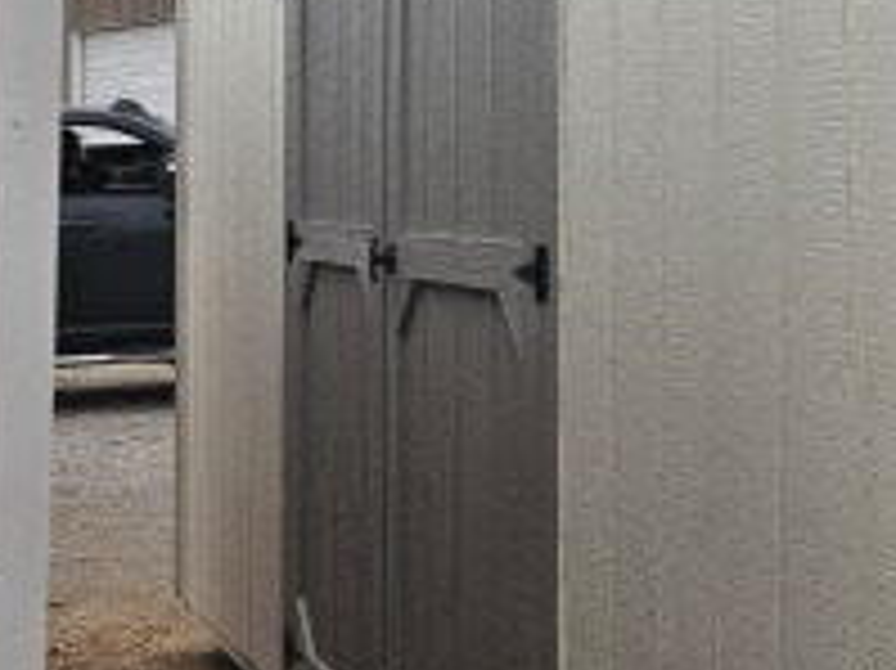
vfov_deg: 19.6
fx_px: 1914
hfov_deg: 23.6
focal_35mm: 74
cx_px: 1130
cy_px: 112
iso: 10
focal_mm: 6.3
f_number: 1.7
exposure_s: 1/726
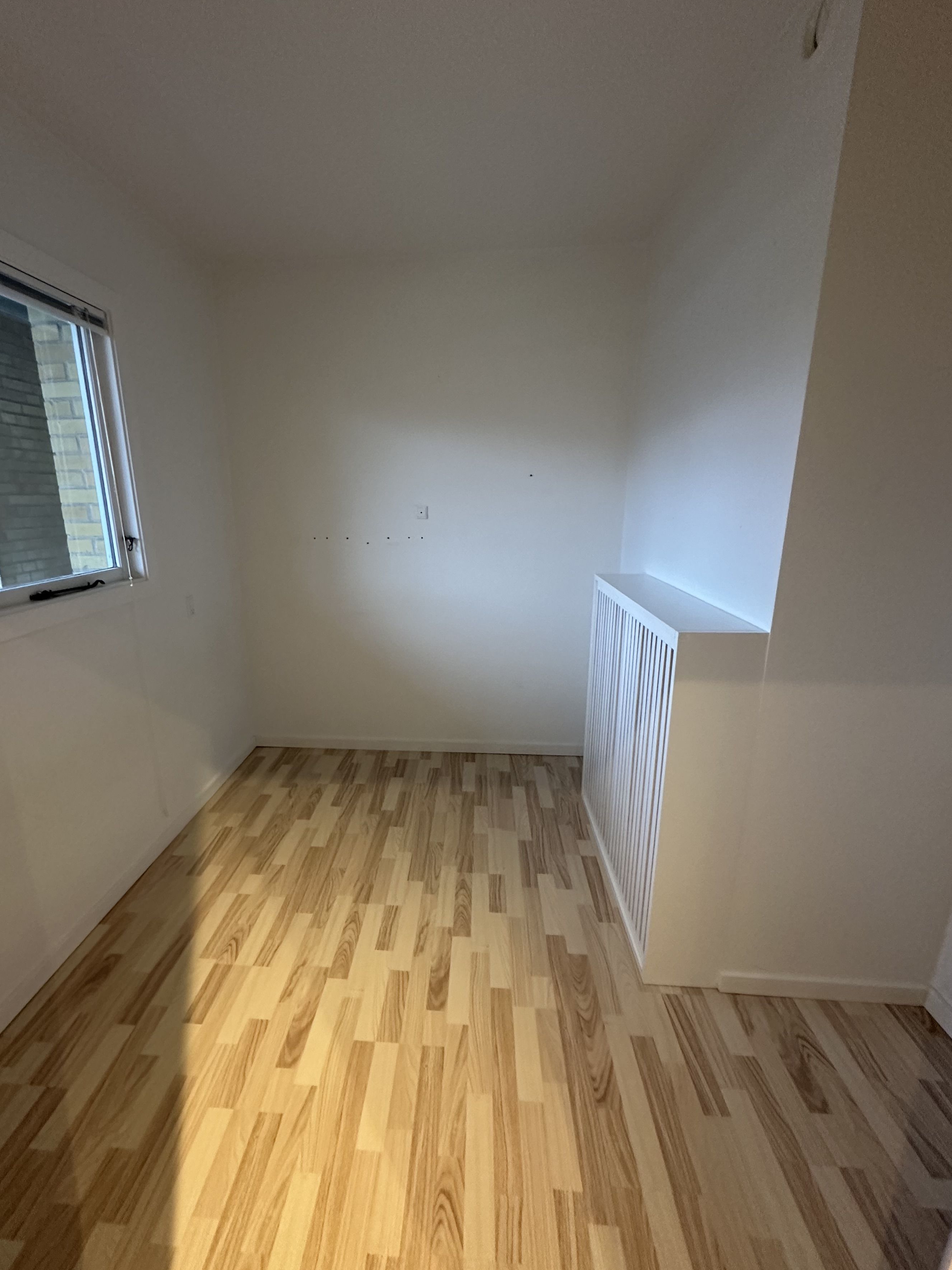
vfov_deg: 94.5
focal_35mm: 16
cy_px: 652
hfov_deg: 77.8
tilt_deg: -14.6
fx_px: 587
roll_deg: +0.7
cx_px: 422
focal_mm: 2.22
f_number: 2.2
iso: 400
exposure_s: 1/50
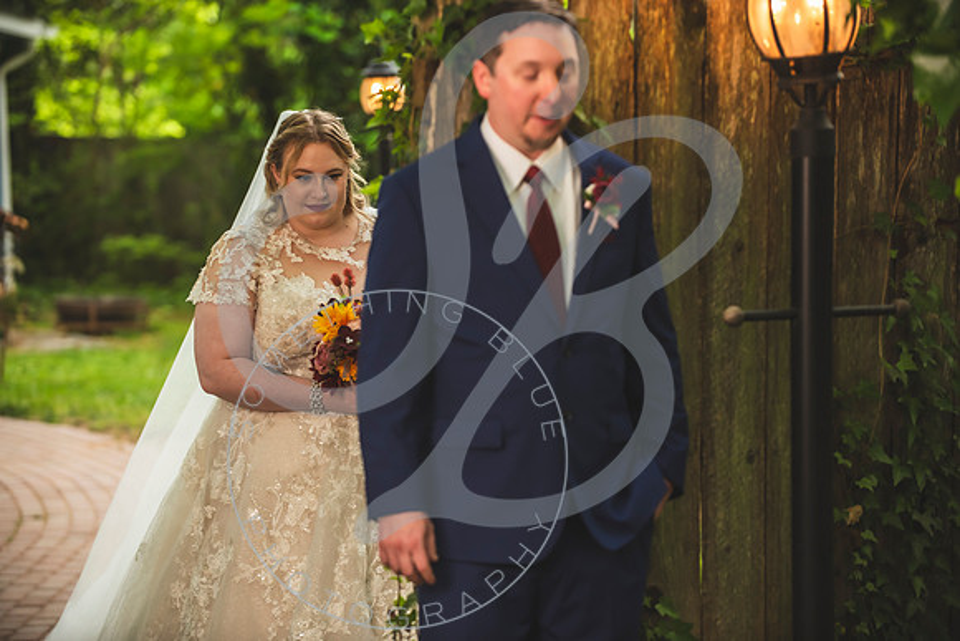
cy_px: 320
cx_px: 480
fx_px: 3339
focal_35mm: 125
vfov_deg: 11.0
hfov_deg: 16.4
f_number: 2.8
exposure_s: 1/500
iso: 640
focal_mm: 125
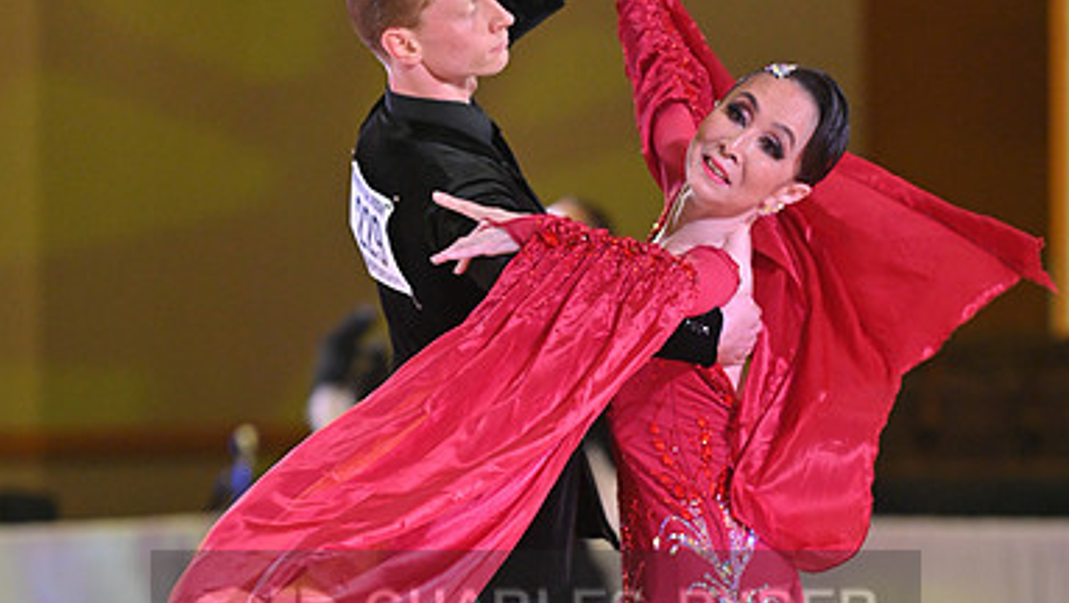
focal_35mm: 317
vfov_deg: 3.8
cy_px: 645
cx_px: 537
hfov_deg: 6.8
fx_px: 8991
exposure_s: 1/400
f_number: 4.5
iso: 3200
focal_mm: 200
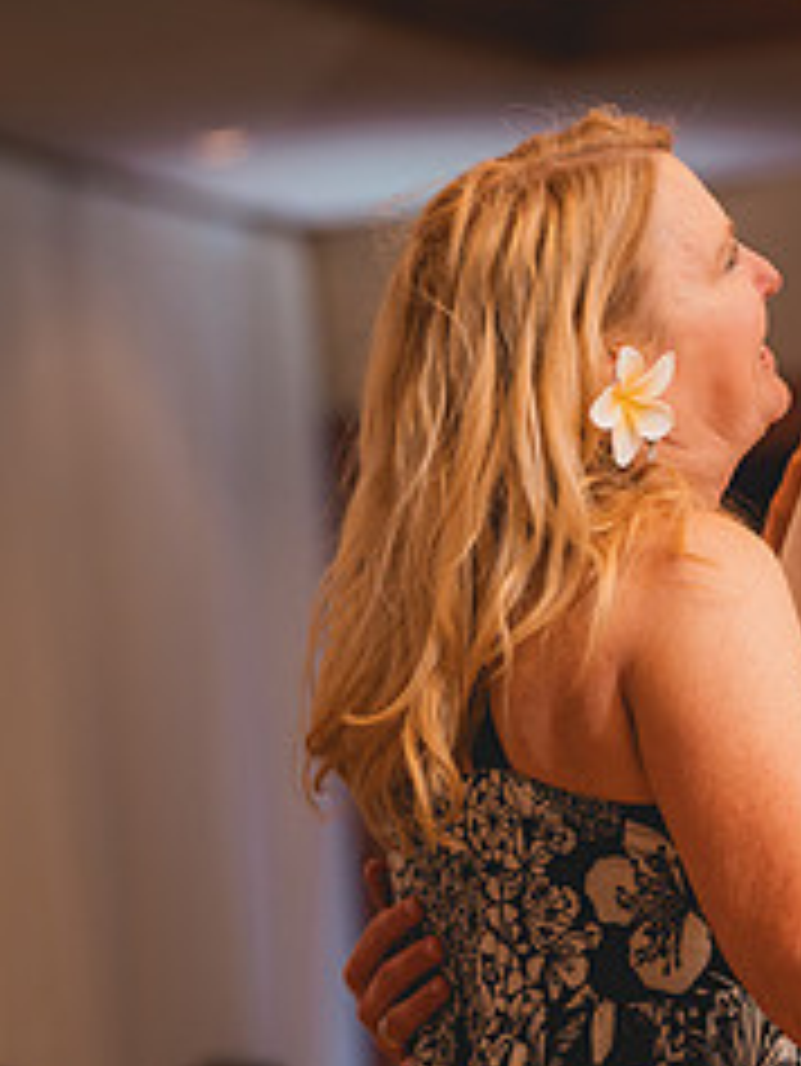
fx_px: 6597
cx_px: 976
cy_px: 452
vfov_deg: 9.2
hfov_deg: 6.9
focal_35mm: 214
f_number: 2.8
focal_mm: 91
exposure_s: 1/250
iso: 1000
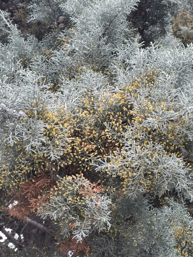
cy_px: 128
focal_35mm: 74
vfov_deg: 26.3
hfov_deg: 19.9
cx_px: 96
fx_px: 550
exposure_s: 1/50
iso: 125
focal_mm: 5.58
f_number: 1.8
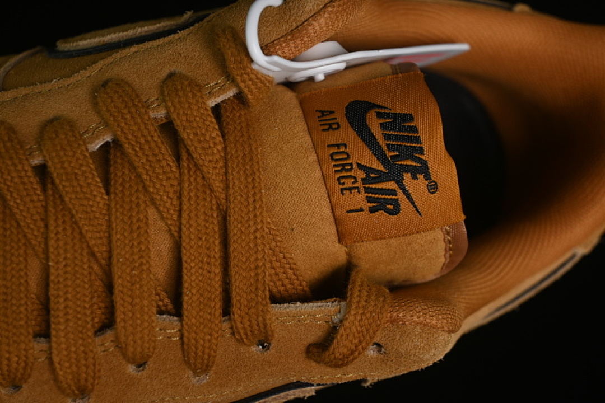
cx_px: 302
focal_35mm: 75
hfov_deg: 27.0
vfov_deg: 18.2
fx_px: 1260
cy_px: 202
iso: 160
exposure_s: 1/60
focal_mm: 50
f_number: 6.3
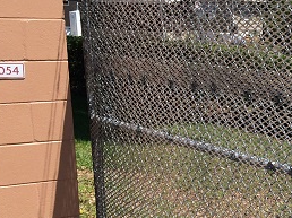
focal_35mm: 90
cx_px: 420
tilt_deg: -12.0
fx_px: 758
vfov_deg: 16.2
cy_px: 193
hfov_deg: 19.4
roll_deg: -1.2
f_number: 2.2
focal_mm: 4.15
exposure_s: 1/2160
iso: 32
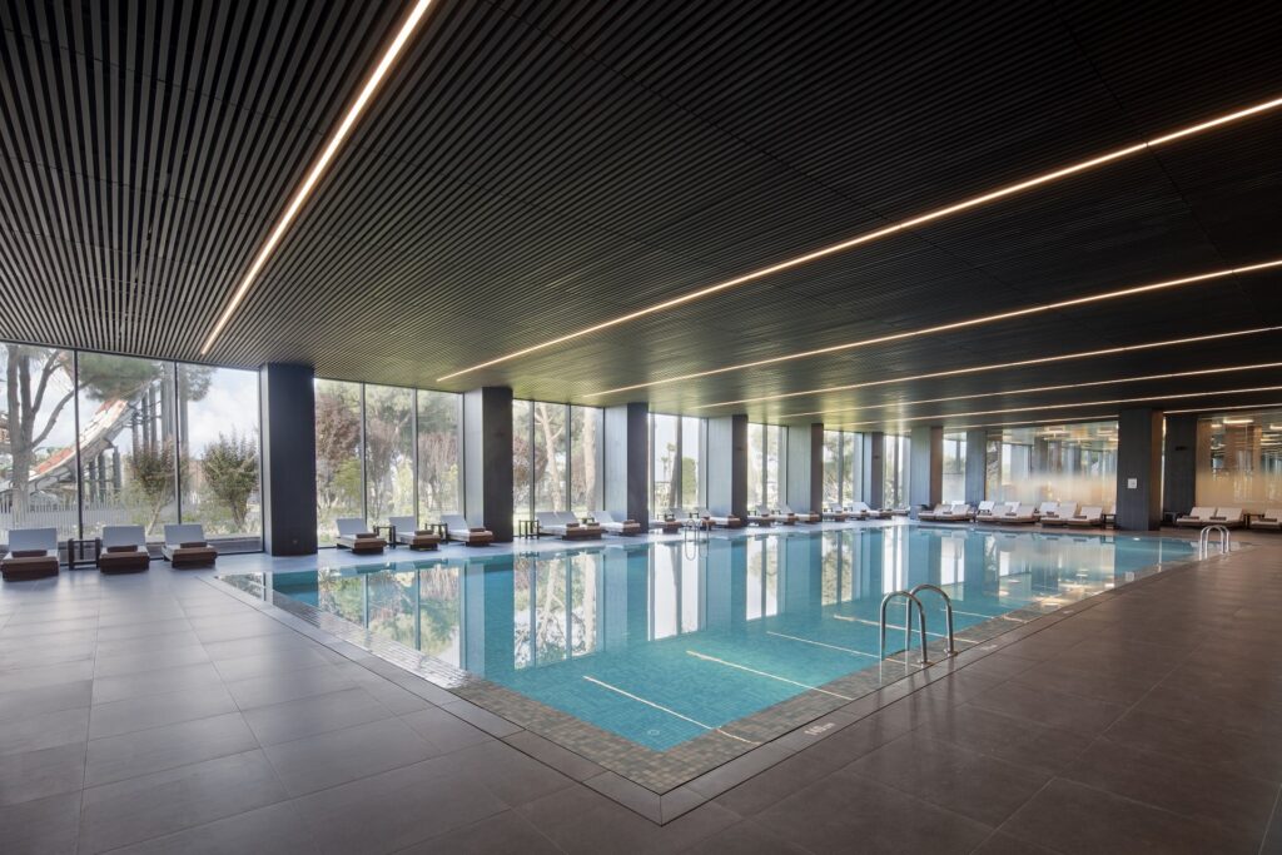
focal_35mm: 17
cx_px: 641
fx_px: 605
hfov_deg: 93.3
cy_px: 428
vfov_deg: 70.5
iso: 100
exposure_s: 3.2
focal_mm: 17
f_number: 8
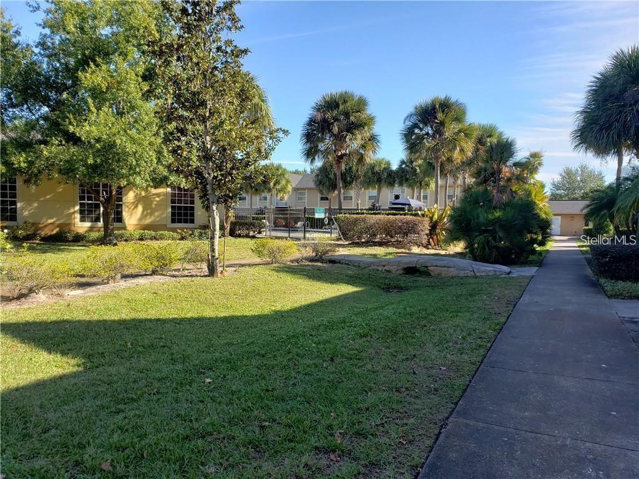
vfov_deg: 53.1
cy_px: 240
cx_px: 320
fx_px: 480
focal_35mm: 26
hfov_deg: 67.3
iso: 50
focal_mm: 4.3
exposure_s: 1/668
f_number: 2.4
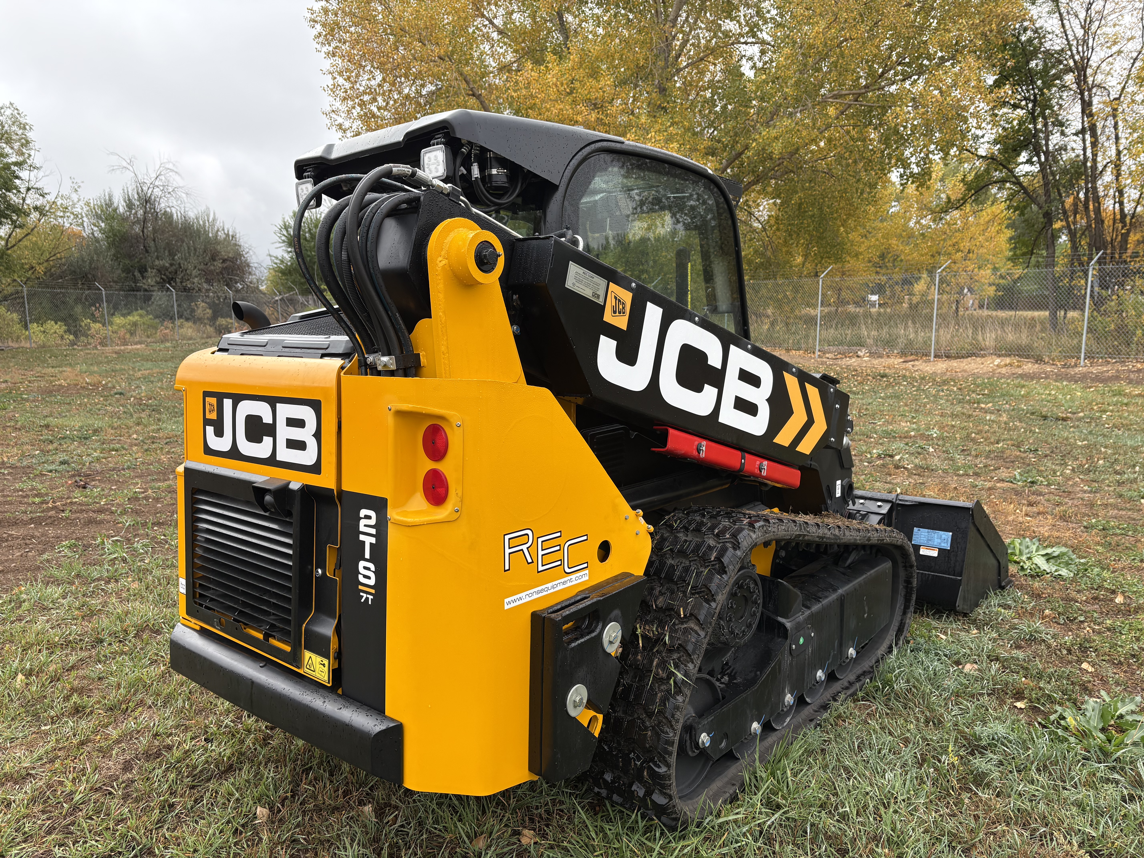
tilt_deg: -8.1
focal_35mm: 26
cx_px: 572
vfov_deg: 53.1
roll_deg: +1.1
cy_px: 429
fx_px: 859
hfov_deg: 67.3
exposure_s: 1/1263
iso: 64
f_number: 1.6
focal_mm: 5.96
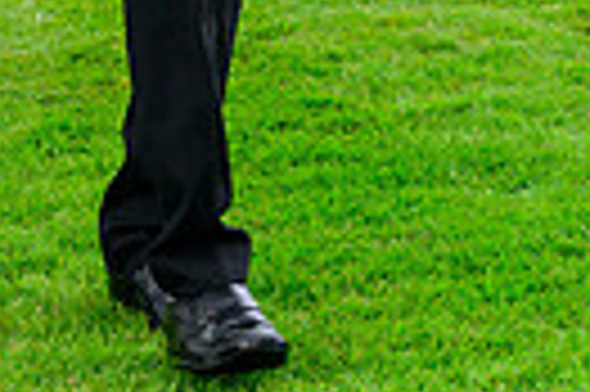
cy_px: -395
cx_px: 72
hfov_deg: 9.1
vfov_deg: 5.9
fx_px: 3683
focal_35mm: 225
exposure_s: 1/250
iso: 400
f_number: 6.3
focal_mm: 39
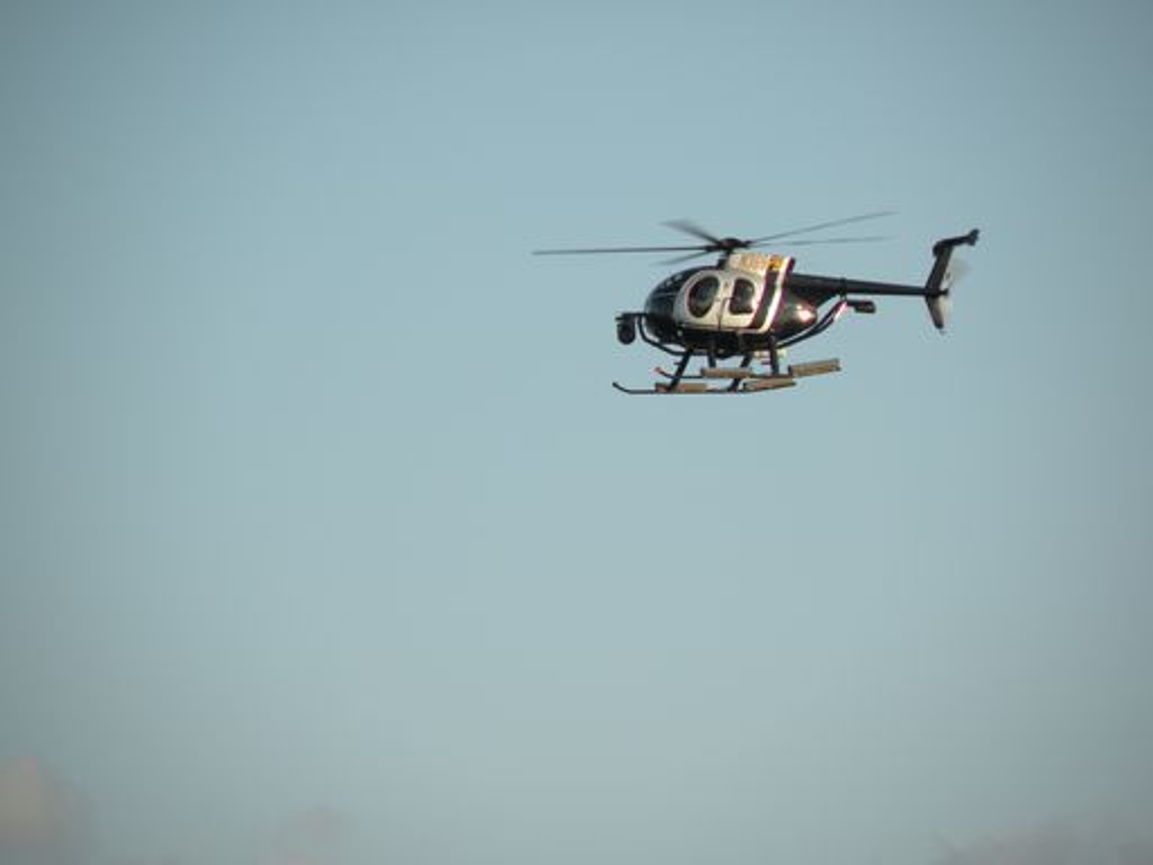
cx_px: 576
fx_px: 16188
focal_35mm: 486
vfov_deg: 3.1
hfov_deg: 4.1
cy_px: 432
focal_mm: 84.2
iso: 64
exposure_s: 1/337
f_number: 5
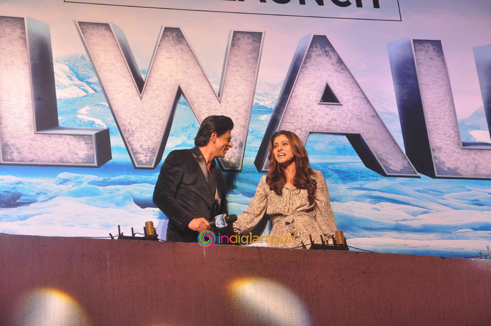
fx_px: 1880
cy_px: 163
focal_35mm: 138
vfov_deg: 9.9
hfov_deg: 14.9
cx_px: 246
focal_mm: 92
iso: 1000
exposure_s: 1/100
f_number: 10
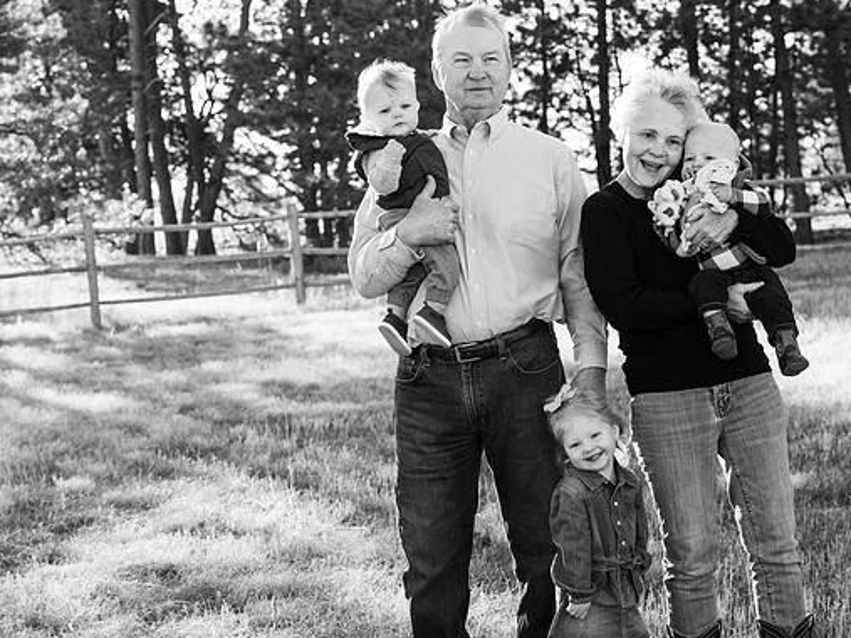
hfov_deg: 25.3
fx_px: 1893
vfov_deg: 19.1
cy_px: 316
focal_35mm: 77
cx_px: 446
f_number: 7.1
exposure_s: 1/320
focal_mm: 70
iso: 1000
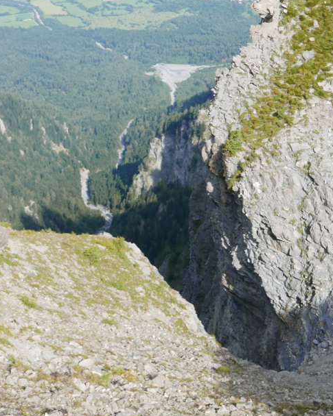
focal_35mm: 63
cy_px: 205
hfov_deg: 24.2
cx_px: 132
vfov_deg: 30.0
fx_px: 777
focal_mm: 15.4
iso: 200
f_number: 5.6
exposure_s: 1/400
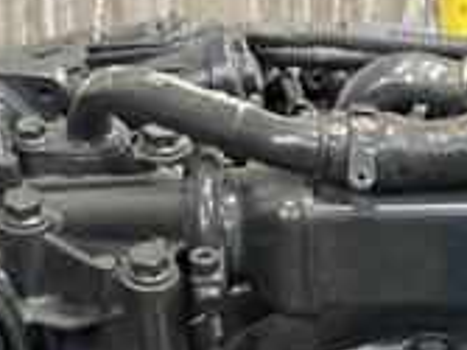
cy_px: 762
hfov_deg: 11.3
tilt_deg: -27.0
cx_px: 582
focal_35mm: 172
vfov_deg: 8.1
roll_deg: -0.6
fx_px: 2319
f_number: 1.8
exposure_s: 1/30
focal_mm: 3.99
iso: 400
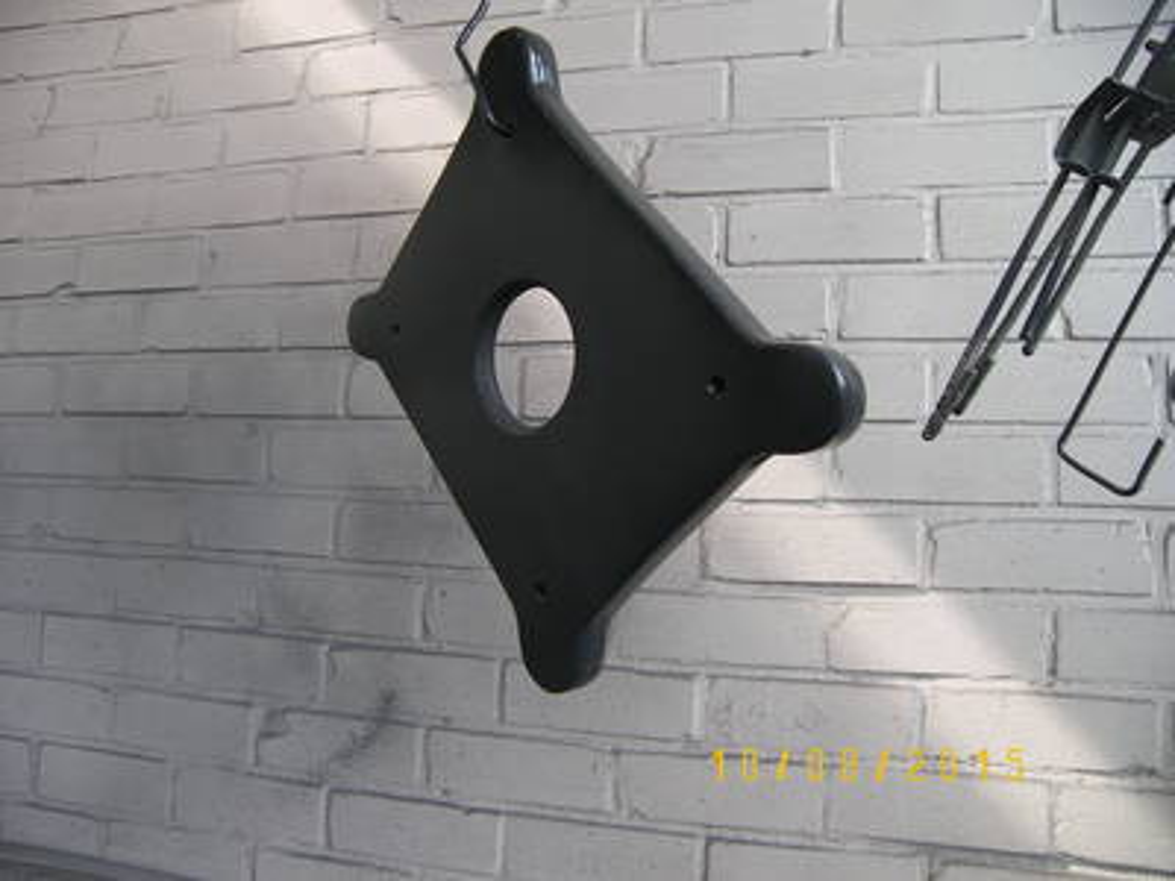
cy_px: 440
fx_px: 815
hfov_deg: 71.6
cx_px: 588
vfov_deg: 56.8
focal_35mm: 24
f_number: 2.8
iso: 50
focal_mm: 5
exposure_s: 1/40
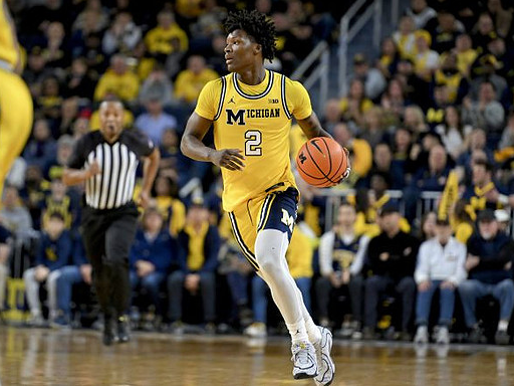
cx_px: 246
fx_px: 3237
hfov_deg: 9.1
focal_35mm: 218
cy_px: 192
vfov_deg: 6.8
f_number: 2.8
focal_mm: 200
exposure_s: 1/1250
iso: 2500
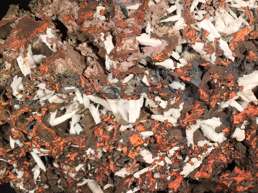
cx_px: 197
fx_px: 410
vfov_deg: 26.5
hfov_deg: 34.1
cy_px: 105
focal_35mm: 55
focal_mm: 4.15
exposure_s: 1/120
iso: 40
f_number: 2.2
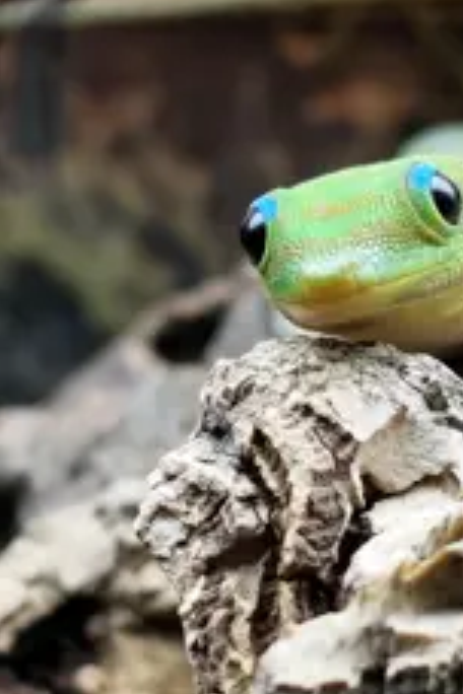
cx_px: 320
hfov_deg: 6.9
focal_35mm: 199
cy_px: 335
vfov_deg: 10.3
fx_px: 3839
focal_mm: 6.19
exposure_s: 1/100
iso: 50
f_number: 1.65
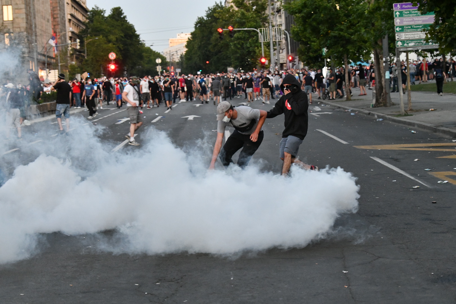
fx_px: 1089
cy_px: 152
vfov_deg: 15.9
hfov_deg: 23.6
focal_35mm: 86
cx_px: 228
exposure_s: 1/125
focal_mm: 86
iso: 6400
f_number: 5.6
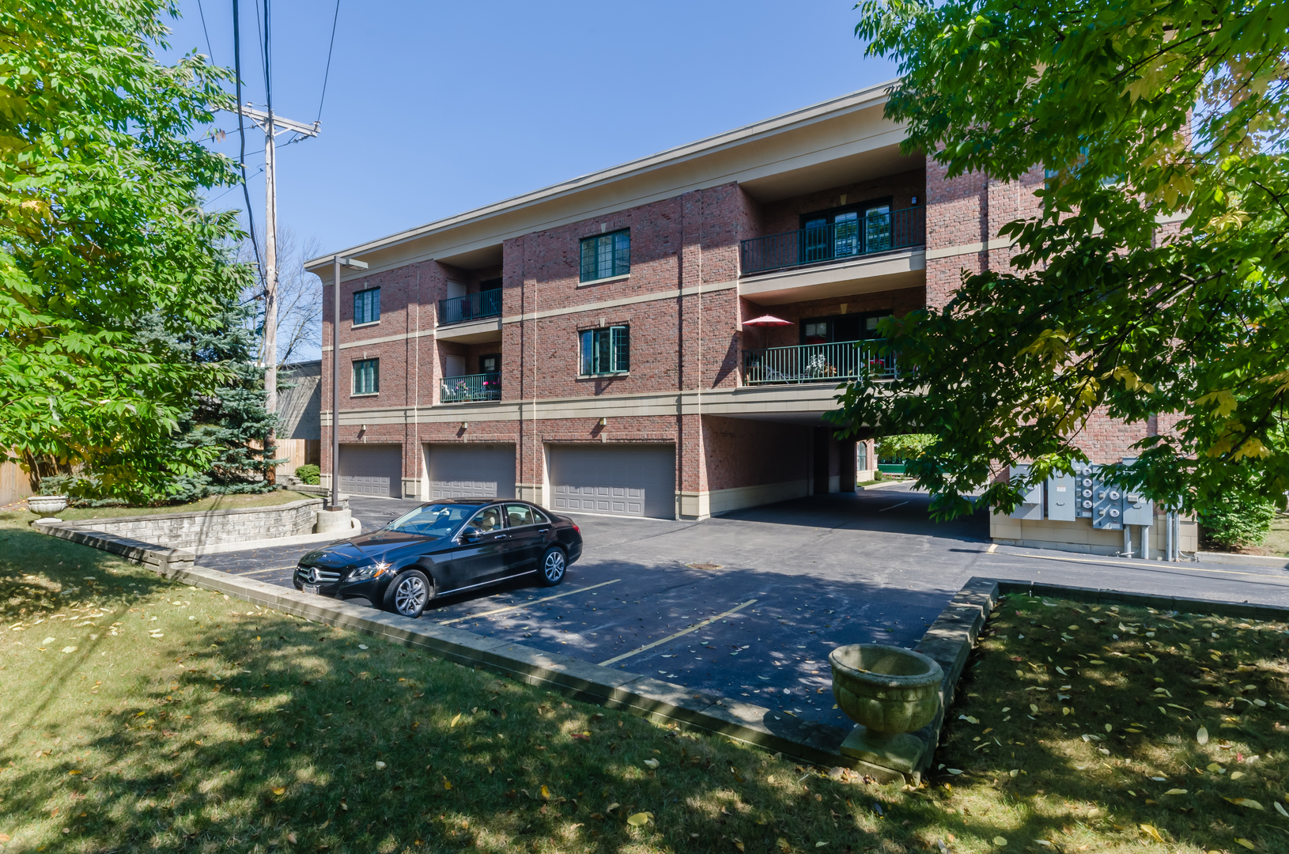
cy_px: 427
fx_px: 616
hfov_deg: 92.6
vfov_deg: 69.4
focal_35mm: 17
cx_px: 644
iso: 100
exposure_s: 1/200
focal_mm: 11.5
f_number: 16
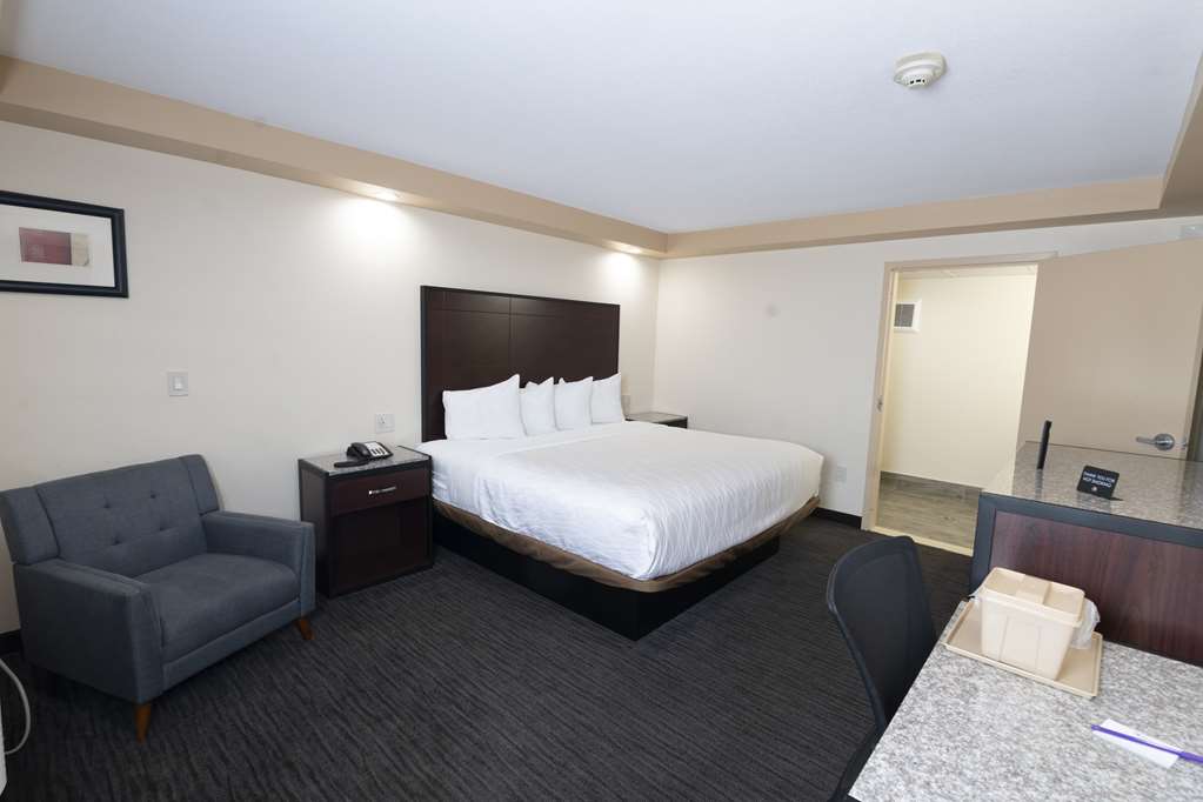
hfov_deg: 96.7
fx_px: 535
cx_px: 602
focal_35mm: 16
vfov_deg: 73.7
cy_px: 401
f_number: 6.3
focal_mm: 16
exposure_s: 1/15
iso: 320
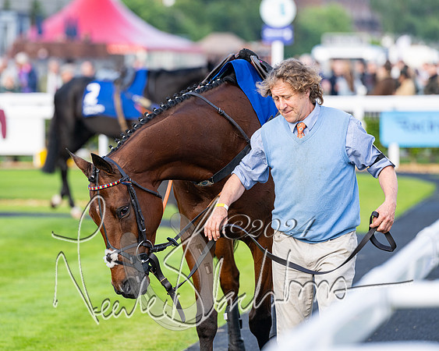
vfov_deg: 6.2
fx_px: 3218
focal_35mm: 248
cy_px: 163
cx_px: 194
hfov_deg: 7.8
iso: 400
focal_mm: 200
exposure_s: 1/640
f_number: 4
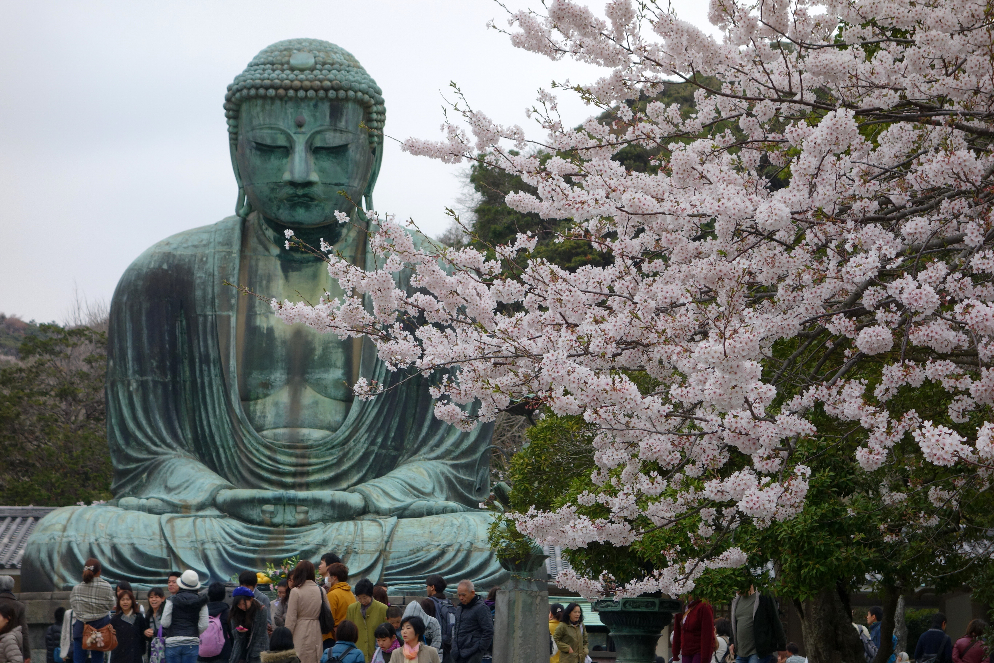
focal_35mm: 86
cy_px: 332
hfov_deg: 23.6
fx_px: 2374
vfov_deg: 15.9
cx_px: 497
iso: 125
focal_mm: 31.83
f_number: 5.6
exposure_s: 1/250
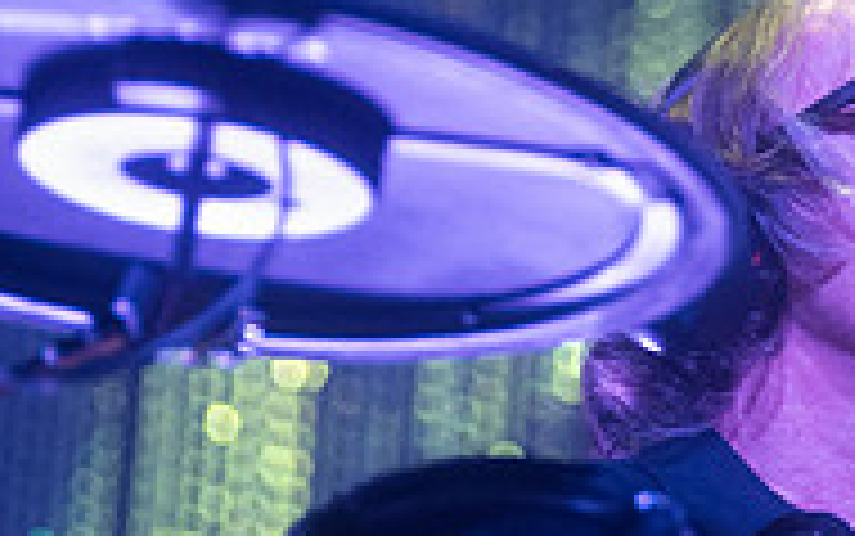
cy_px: 299
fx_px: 13546
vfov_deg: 2.3
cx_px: 860
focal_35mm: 581
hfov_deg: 3.6
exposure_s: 1/250
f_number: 3.2
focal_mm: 170
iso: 2500
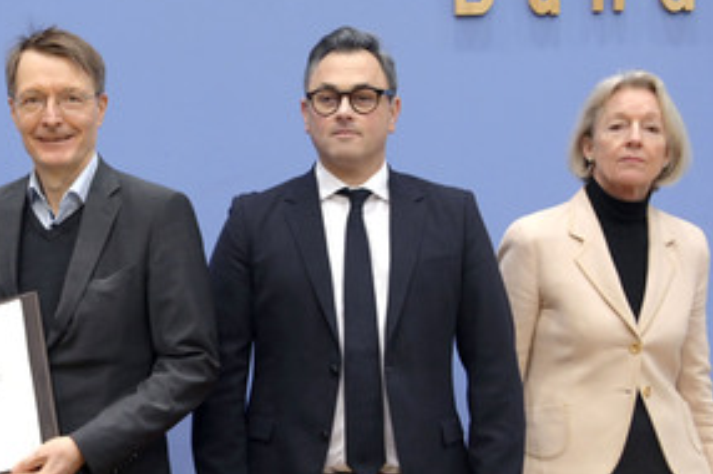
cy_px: 277
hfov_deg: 32.9
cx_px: 188
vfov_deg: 22.5
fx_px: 1187
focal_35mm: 60
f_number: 5.6
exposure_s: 1/400
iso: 4000
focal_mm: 38
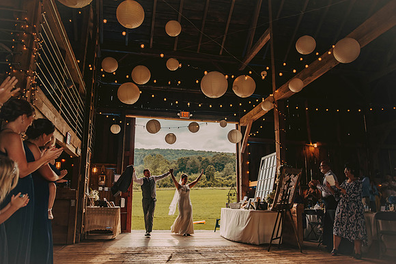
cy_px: 132
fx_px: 308
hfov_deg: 65.5
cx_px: 198
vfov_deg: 46.4
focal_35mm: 28
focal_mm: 28
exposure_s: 1/1000
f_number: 2.8
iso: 400
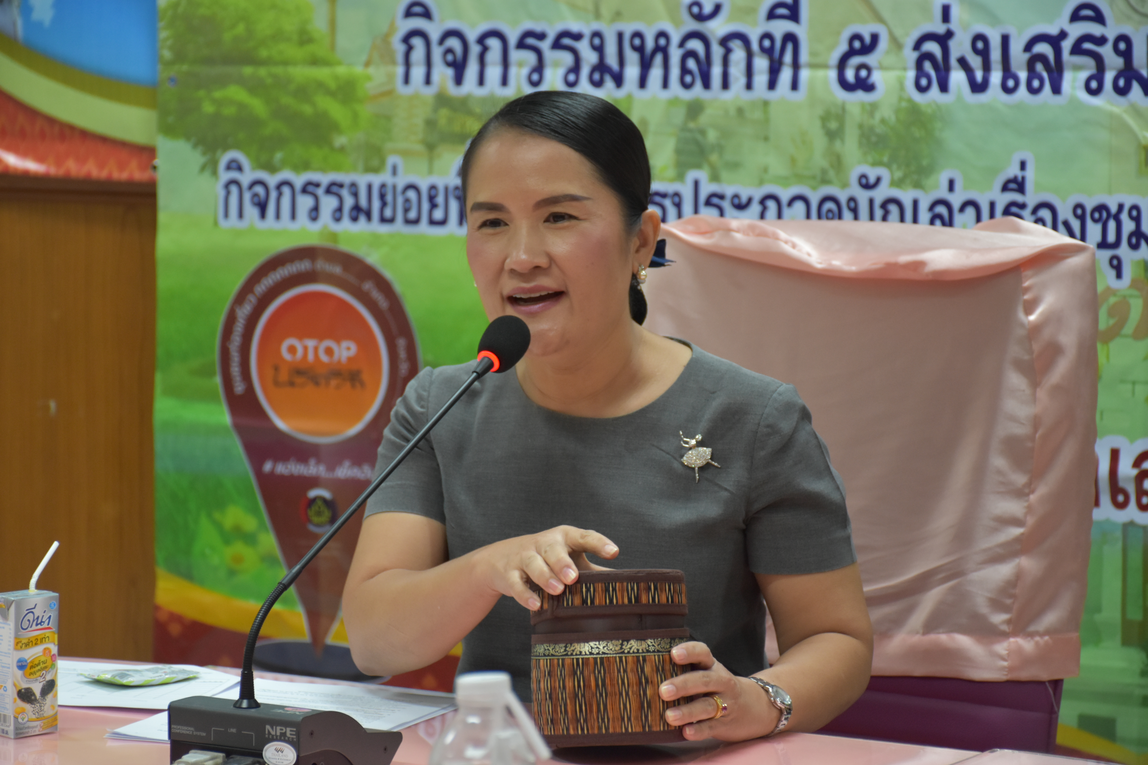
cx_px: 574
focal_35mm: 120
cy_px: 382
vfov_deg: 11.4
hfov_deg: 17.1
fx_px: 3826
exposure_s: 1/60
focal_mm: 80
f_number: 5.3
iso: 1100
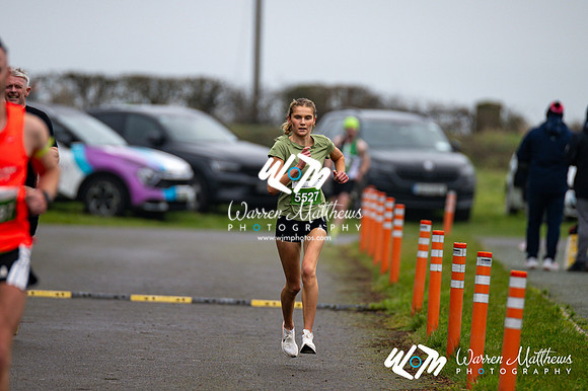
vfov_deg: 3.1
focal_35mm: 450
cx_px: 294
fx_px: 7346
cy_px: 196
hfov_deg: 4.6
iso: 280
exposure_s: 1/1600
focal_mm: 300
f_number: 2.8
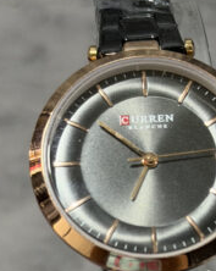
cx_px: 173
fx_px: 1353
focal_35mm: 169
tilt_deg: -40.8
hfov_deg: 9.1
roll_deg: -2.3
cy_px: 294
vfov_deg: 11.3
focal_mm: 6.76
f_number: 1.78
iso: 320
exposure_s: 1/40
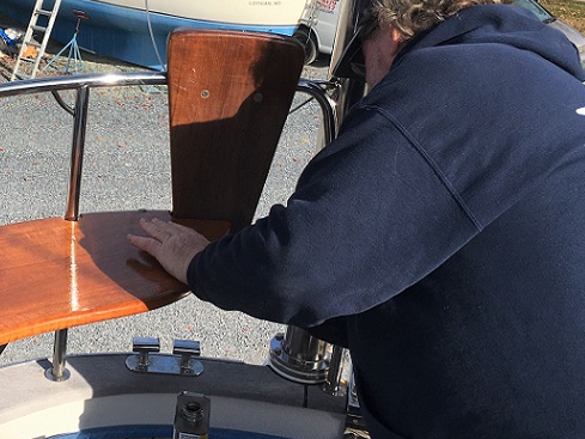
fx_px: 913
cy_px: 117
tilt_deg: -18.0
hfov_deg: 34.4
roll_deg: -3.7
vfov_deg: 26.7
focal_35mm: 54
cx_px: 113
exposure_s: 1/2262
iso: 25
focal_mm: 4.15
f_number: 2.2
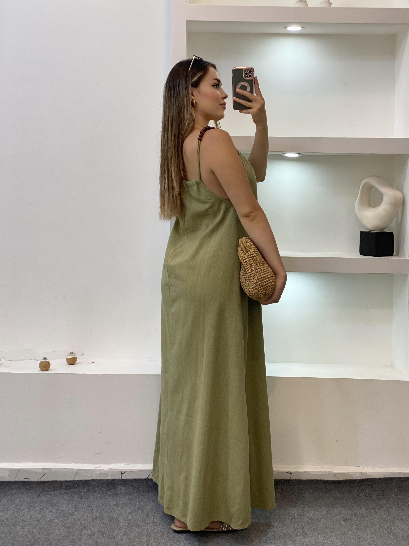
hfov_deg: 28.0
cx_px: 204
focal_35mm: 52
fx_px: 819
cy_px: 273
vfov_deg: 36.8
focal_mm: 6
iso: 80
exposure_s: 1/100
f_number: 2
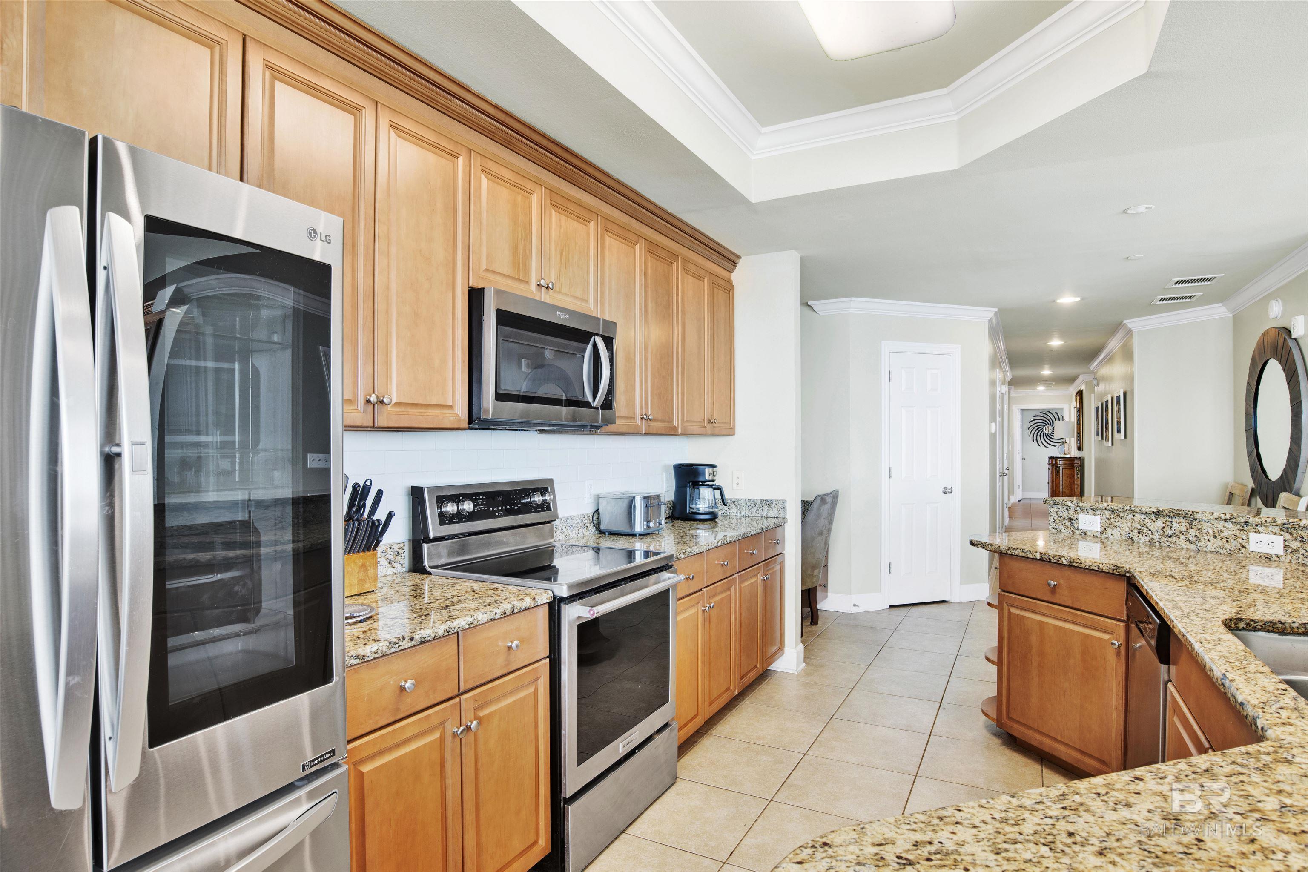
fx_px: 654
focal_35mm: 18
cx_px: 654
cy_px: 436
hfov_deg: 90.0
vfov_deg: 67.4
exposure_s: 1/13
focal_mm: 18
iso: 200
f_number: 11
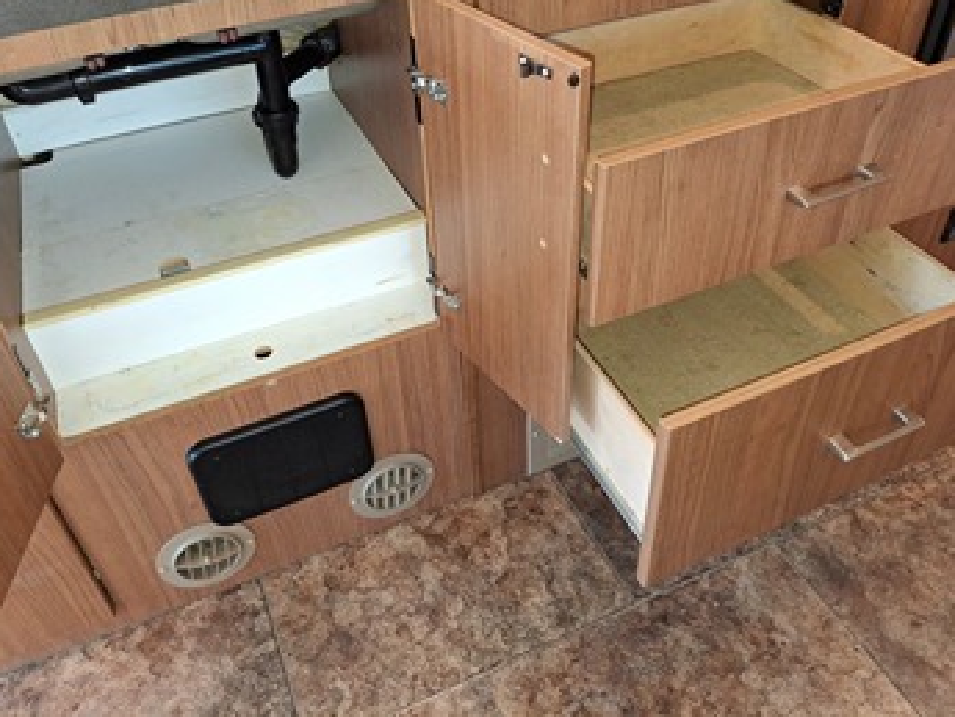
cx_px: 462
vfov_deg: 48.1
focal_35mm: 29
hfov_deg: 61.6
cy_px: 305
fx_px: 800
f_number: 1.8
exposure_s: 1/60
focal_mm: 4.69
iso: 200
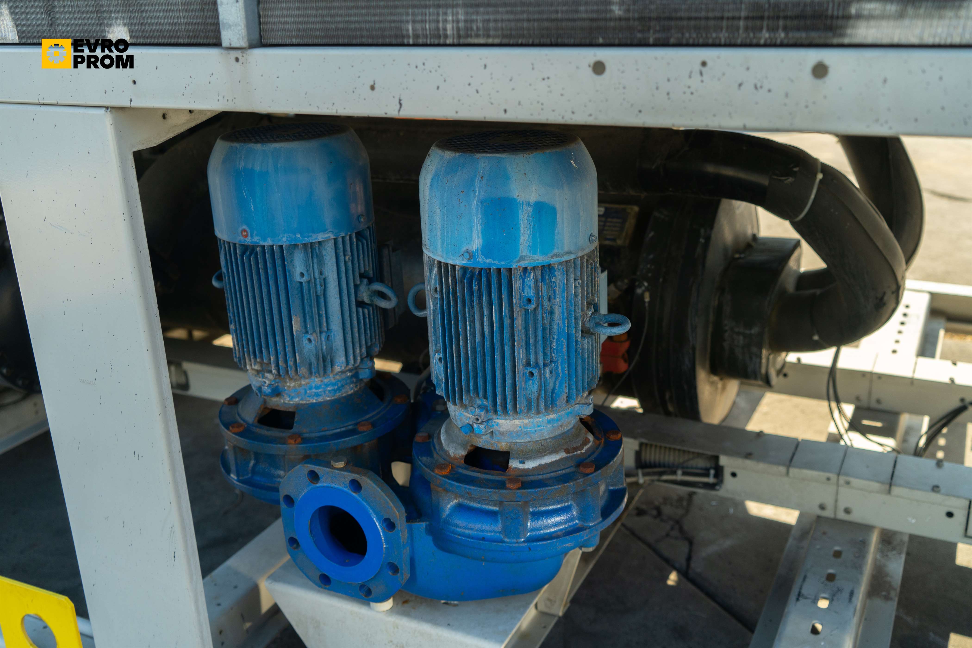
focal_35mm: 36
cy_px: 324
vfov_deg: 36.9
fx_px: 972
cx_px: 486
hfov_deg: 53.1
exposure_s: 1/160
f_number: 4
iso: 320
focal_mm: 36
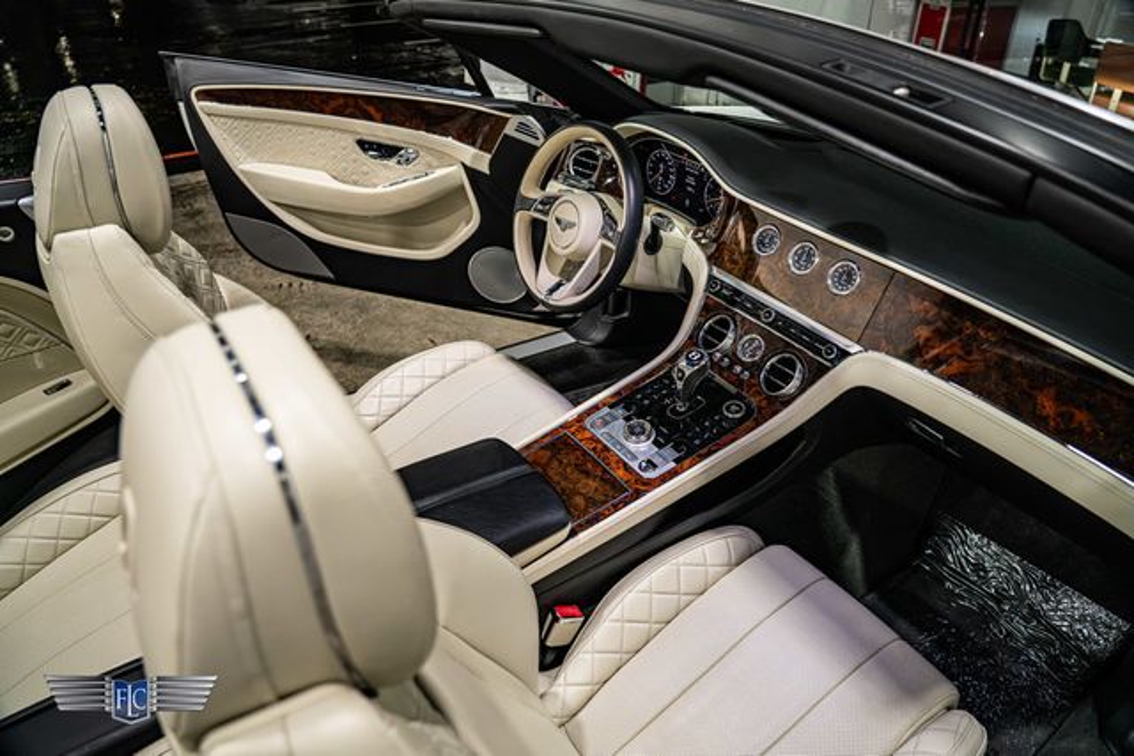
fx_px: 756
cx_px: 567
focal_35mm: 24
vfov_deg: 53.2
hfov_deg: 73.7
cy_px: 378
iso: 1600
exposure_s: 1/125
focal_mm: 24
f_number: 4
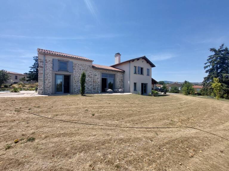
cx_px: 114
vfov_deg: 89.9
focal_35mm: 13
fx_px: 86
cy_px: 86
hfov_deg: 106.2
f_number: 2.2
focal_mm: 1.74
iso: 50
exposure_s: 1/1663
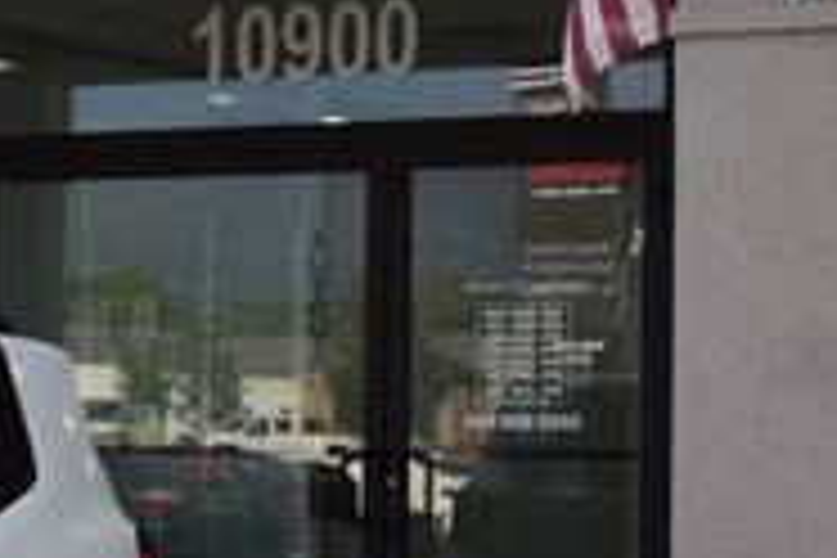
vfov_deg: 9.1
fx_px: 3481
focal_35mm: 150
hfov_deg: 13.4
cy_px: 432
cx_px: -117
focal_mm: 29
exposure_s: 1/250
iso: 400
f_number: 10
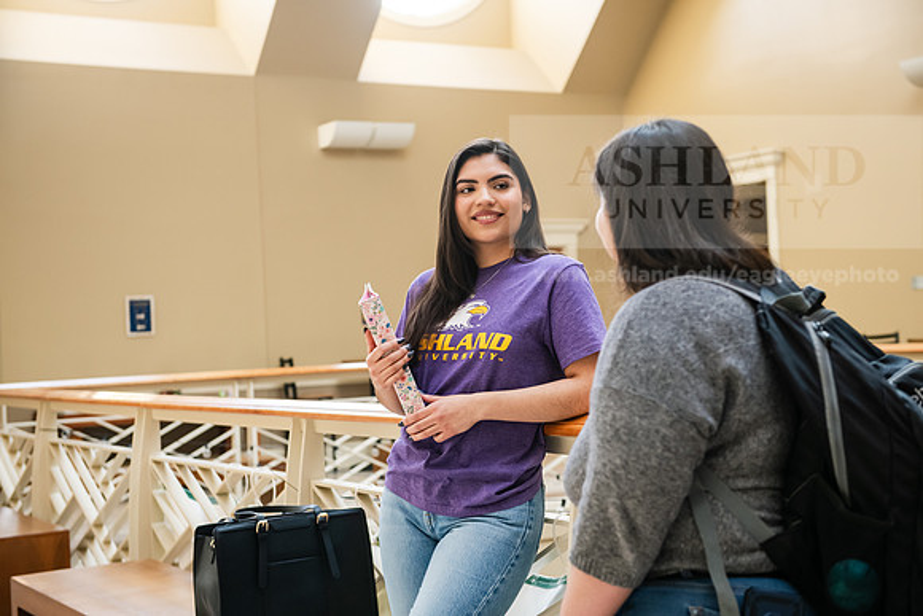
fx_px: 1487
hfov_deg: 34.5
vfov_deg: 23.4
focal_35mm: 58
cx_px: 462
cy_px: 308
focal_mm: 58
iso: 1250
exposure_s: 1/200
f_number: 3.5
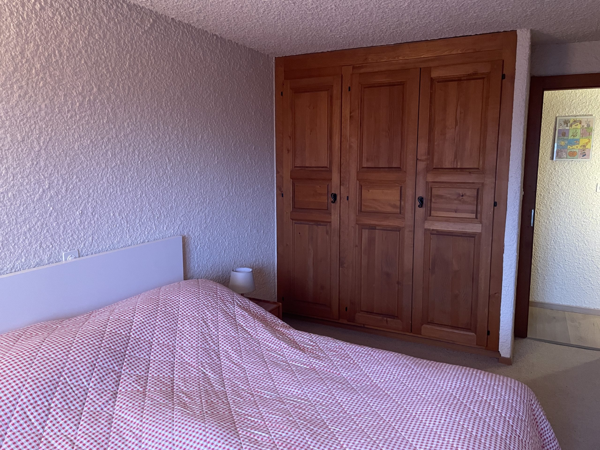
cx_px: 300
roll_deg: +0.7
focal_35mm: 26
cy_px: 225
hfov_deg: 67.3
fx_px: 451
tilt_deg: -8.5
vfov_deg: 53.1
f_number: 1.6
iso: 640
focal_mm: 4.2
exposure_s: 1/33
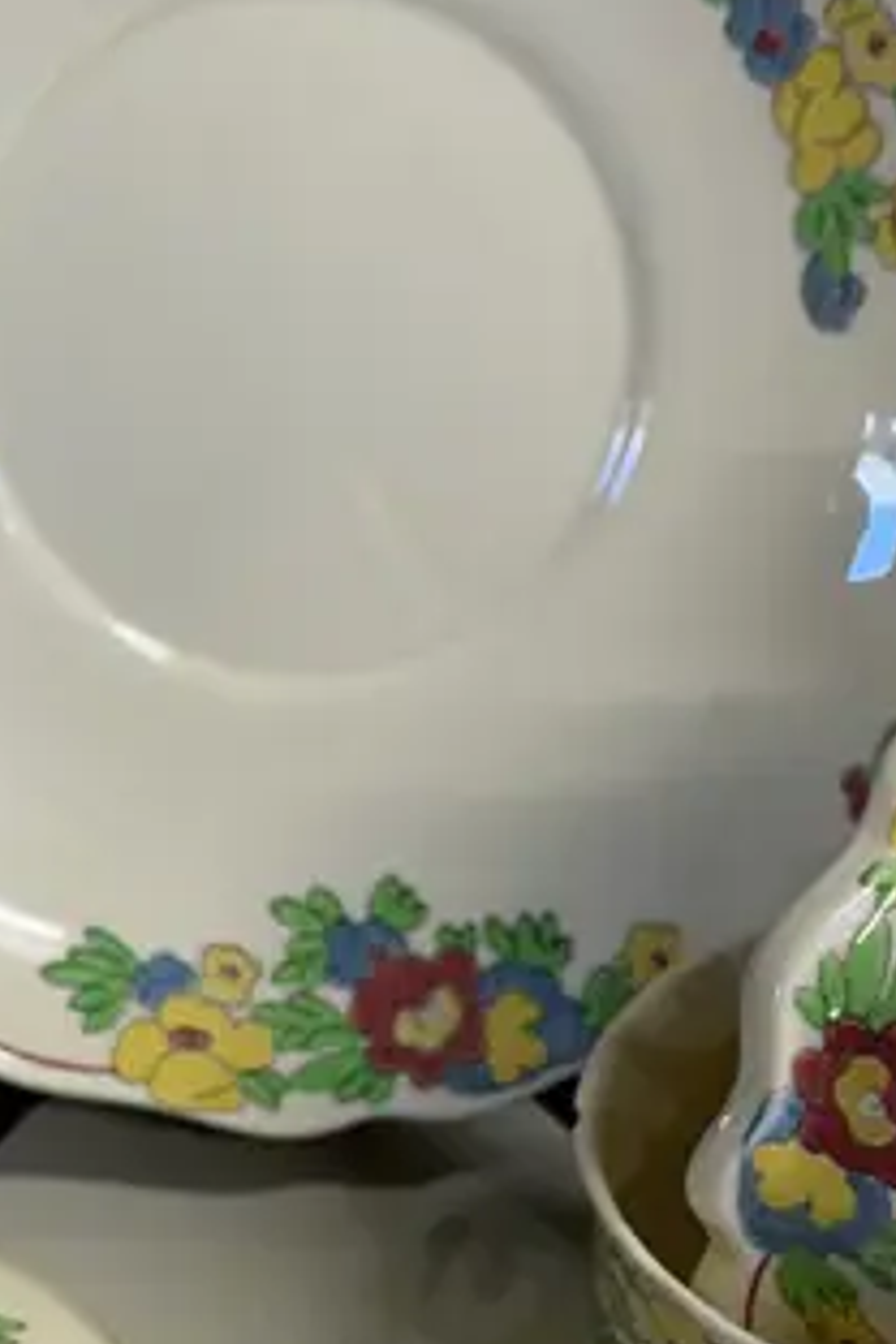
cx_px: 340
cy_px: 1426
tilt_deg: -39.4
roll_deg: -1.5
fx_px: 3061
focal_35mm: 82
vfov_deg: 23.4
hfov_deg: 16.6
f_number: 1.78
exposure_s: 1/100
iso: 100
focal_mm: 6.86
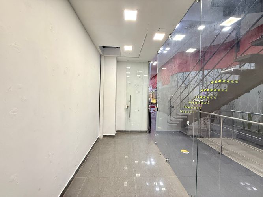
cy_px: 98
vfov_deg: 85.7
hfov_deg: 102.1
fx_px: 106
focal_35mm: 14
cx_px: 132
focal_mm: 2.22
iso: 250
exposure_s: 1/60
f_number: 2.2
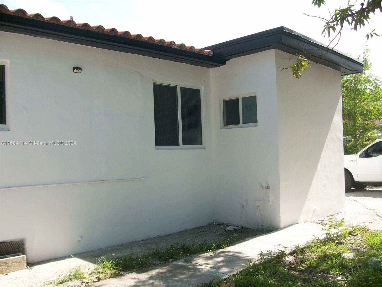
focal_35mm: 34
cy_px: 144
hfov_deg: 54.0
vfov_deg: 41.8
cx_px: 191
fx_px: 375
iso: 64
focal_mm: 5.7
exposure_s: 1/426
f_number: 2.8
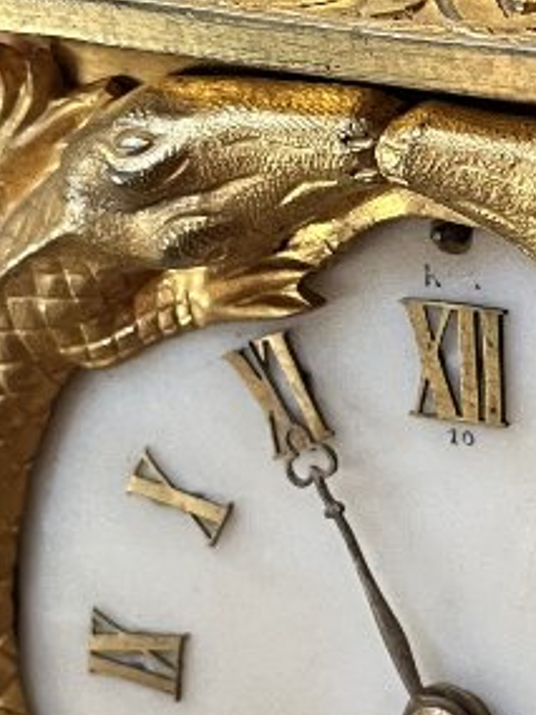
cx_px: 669
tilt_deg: -17.2
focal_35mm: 110
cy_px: 350
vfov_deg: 17.9
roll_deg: -1.4
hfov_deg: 13.1
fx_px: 2271
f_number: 1.6
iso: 250
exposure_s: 1/60
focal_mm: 5.1
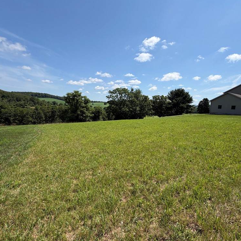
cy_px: 117
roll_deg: -3.9
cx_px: 132
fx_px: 134
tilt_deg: -5.5
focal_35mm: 17
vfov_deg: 83.9
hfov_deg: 83.7
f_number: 2.2
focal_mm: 2.22
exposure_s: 1/1105
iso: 20
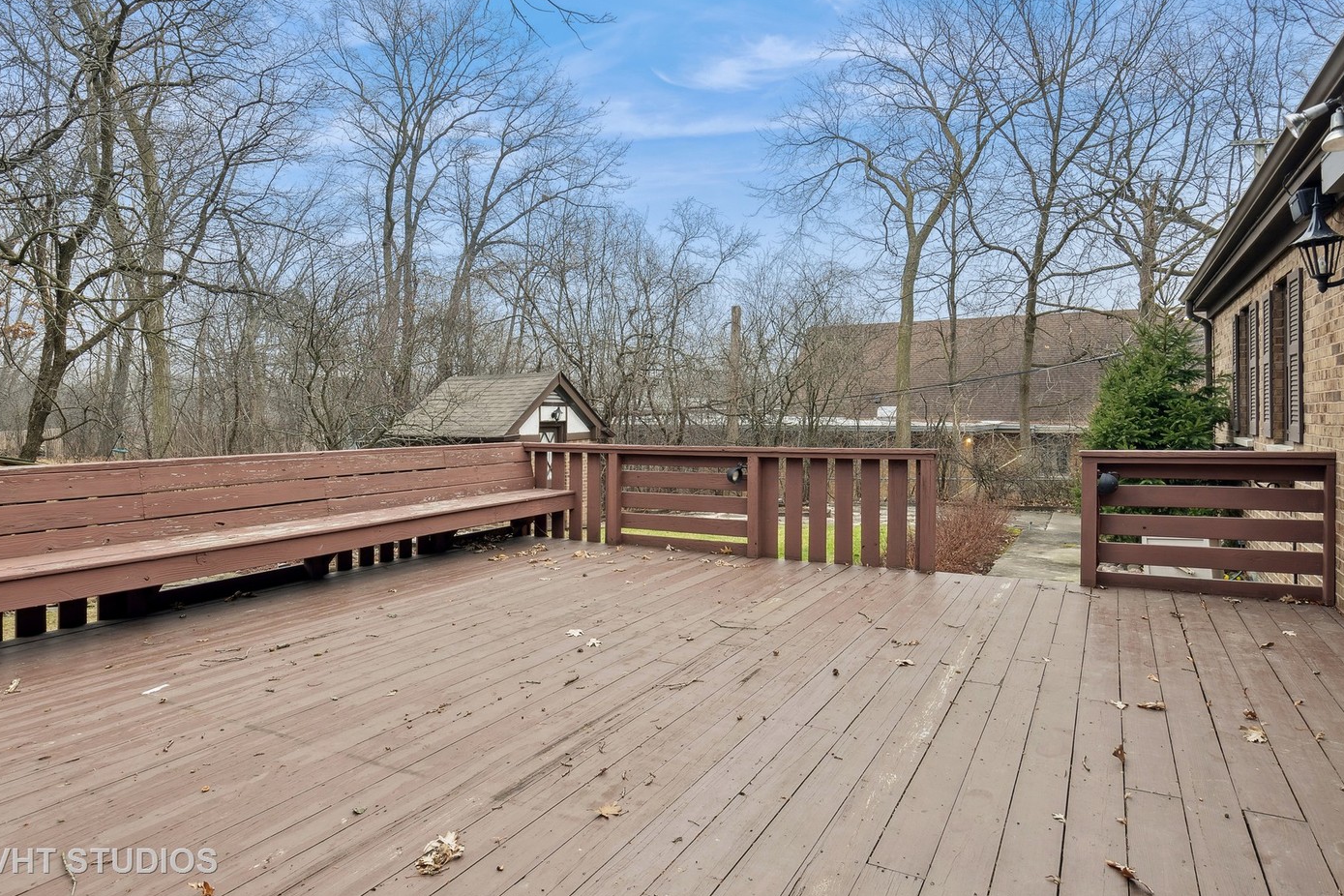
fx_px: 784
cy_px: 392
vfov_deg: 59.3
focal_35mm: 21
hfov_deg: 81.2
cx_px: 652
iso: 200
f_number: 9
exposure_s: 1/30
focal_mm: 12
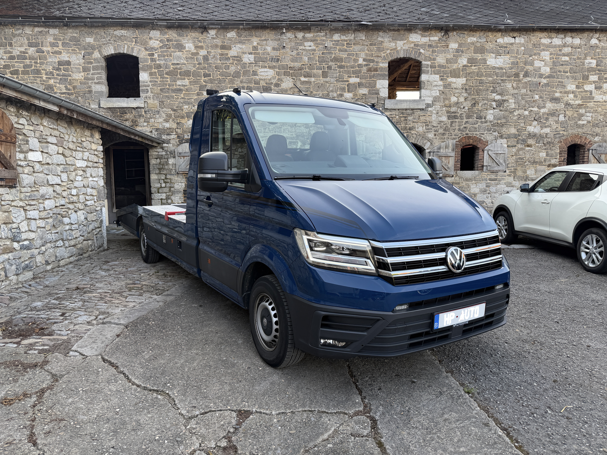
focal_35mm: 24
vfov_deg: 56.8
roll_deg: +0.8
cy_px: 228
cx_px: 304
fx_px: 421
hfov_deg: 71.6
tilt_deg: -5.1
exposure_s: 1/407
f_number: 1.78
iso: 80
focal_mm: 6.76
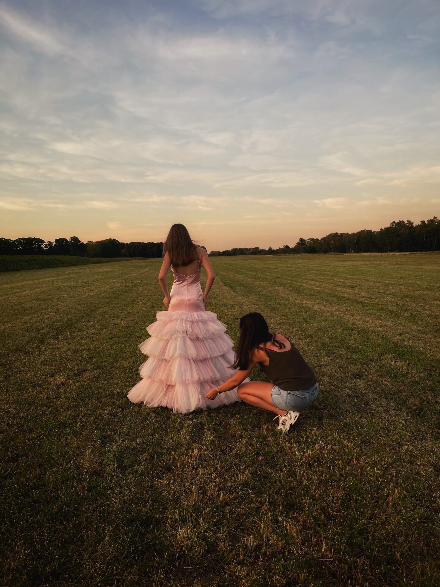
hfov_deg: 53.1
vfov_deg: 67.3
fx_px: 441
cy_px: 294
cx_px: 220
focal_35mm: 26
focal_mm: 5.1
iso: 50
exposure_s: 1/442
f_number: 1.6
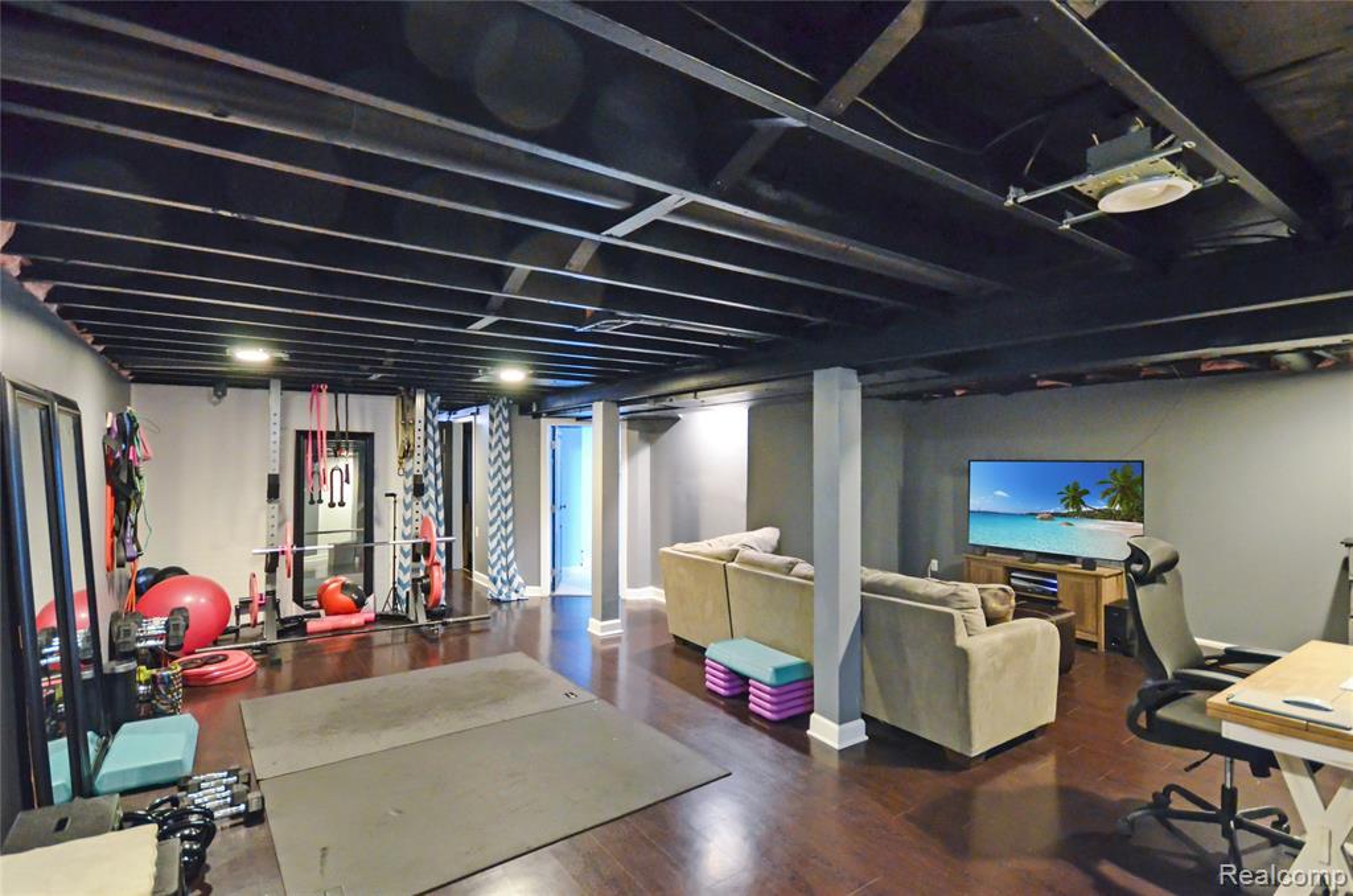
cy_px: 448
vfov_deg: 77.1
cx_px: 676
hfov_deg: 100.5
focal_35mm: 15
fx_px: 563
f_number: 4
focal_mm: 10
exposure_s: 1/15
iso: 3200
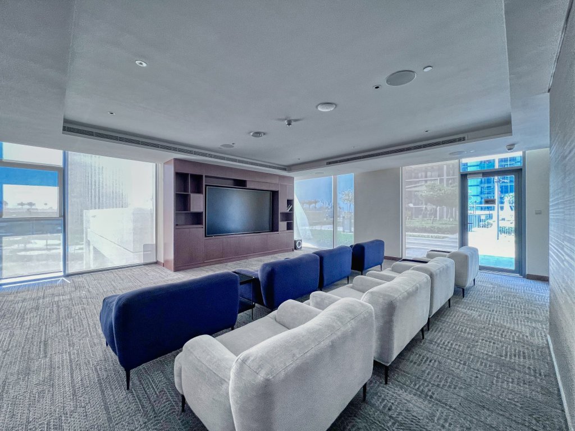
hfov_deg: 106.2
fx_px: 216
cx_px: 288
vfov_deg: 89.9
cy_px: 216
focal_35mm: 13
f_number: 1.8
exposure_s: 1/66
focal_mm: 1.6
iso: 250
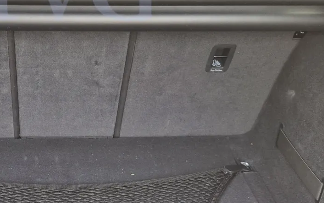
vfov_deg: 18.7
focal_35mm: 67
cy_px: 220
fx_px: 592
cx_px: 91
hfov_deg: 30.2
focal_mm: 5.4
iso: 40
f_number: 1.8
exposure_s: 1/100
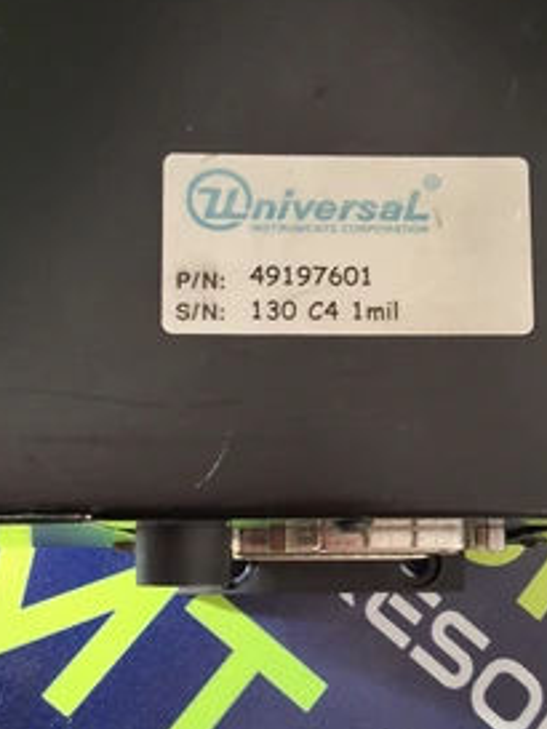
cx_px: 323
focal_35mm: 41
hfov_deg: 35.1
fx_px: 863
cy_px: 473
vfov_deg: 45.2
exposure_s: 1/33
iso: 250
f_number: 1.9
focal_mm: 2.91
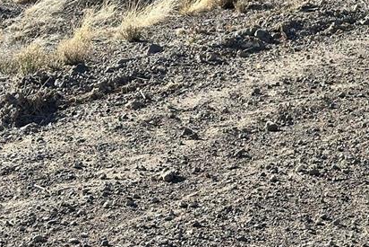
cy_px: -76
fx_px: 1271
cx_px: 408
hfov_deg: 16.0
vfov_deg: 10.8
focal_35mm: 124
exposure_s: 1/2890
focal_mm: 6.86
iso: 64
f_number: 1.78
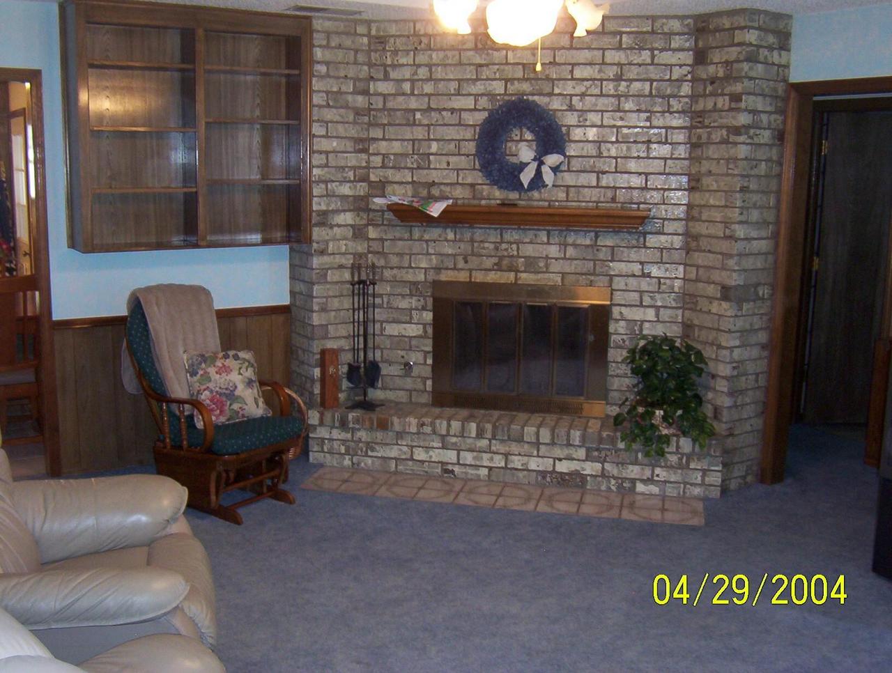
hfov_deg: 51.3
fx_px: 930
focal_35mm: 36
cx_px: 446
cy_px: 336
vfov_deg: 39.8
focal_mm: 5.54
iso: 140
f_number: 2.76
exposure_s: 1/30
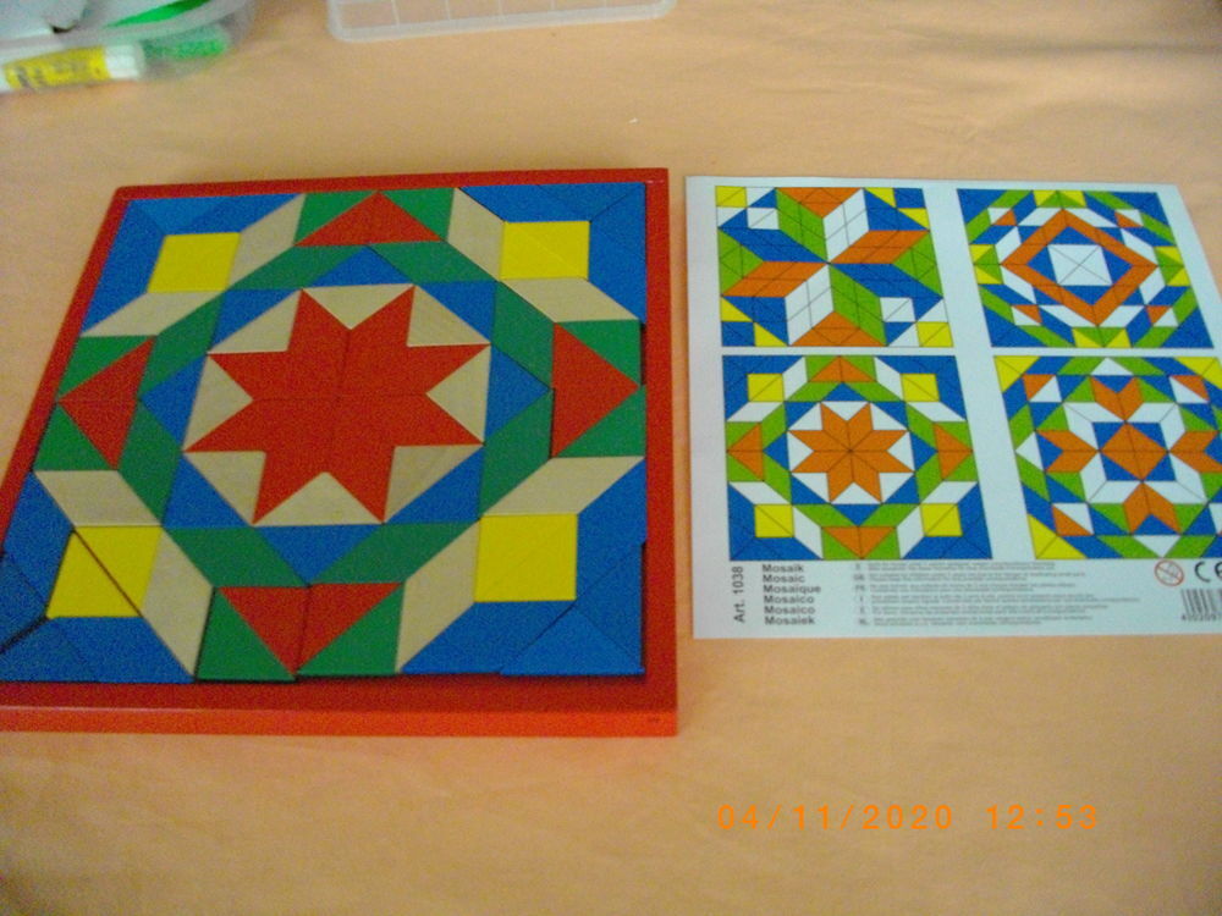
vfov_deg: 44.2
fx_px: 1130
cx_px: 611
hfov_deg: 56.8
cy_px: 458
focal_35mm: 32
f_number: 2.9
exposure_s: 1/40
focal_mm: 5.7
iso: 800
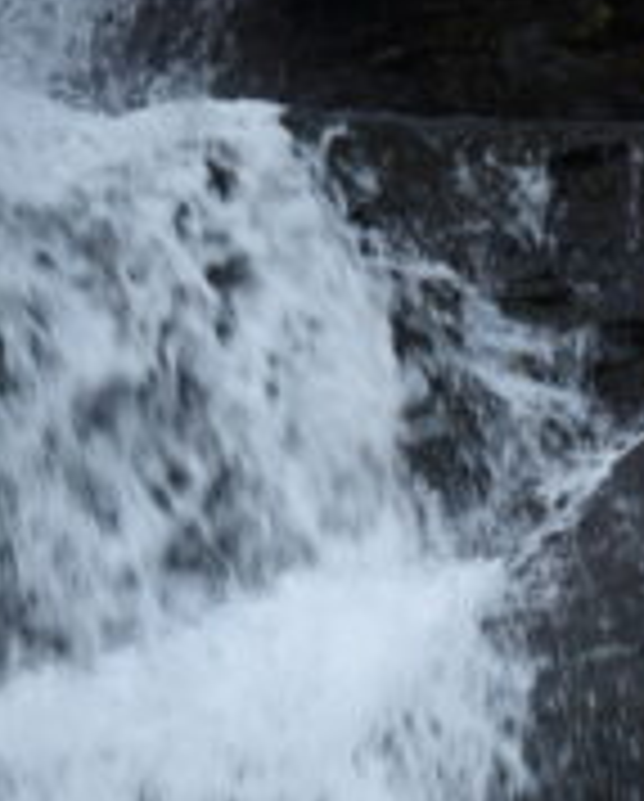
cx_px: 973
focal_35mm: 527
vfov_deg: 3.7
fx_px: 12524
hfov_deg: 2.9
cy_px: 666
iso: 100
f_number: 2.8
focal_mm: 200
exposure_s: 1/60
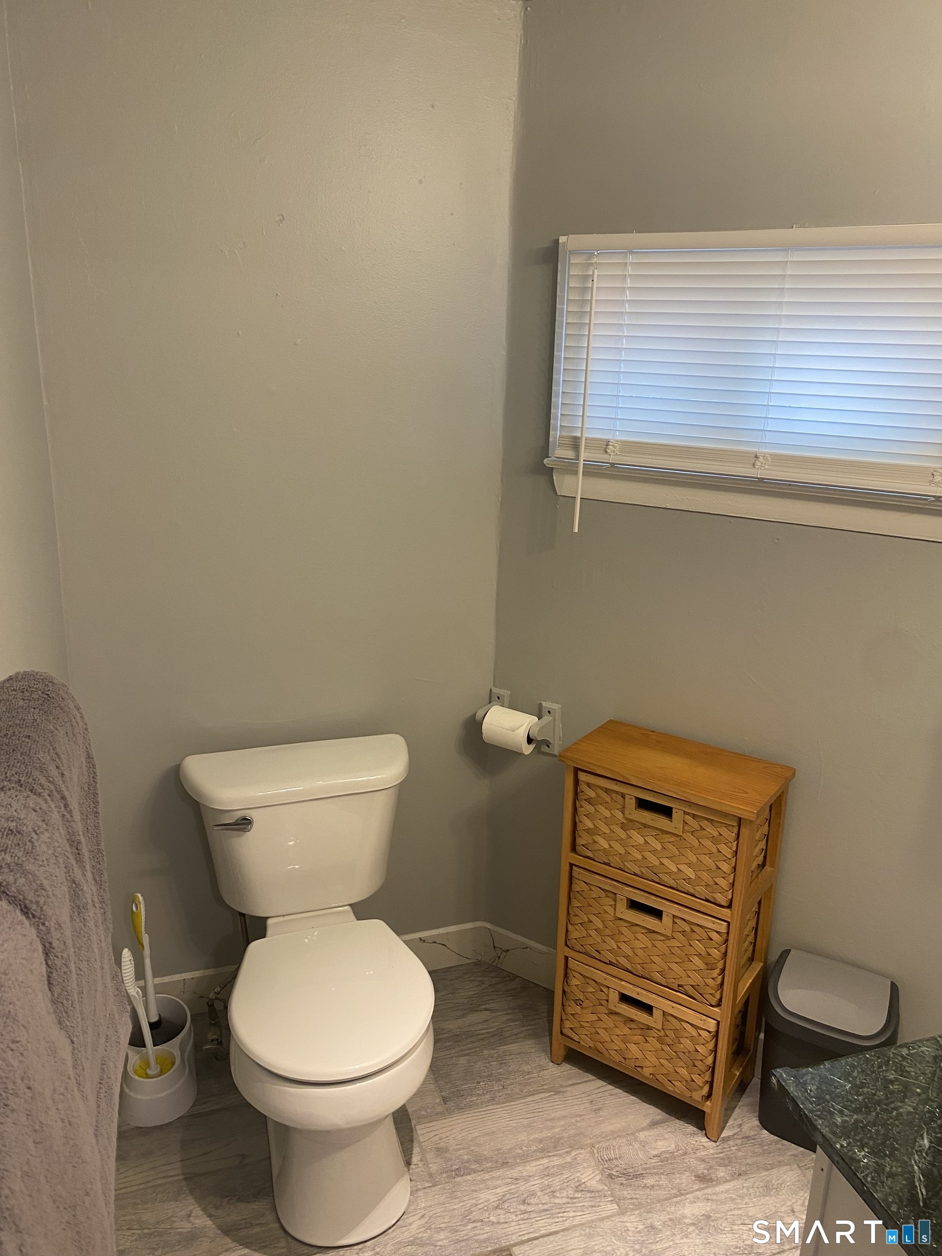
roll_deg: -1.8
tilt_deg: -17.5
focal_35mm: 26
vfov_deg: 67.3
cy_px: 628
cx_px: 471
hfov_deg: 53.1
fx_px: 943
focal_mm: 4.25
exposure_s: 1/60
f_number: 1.8
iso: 100
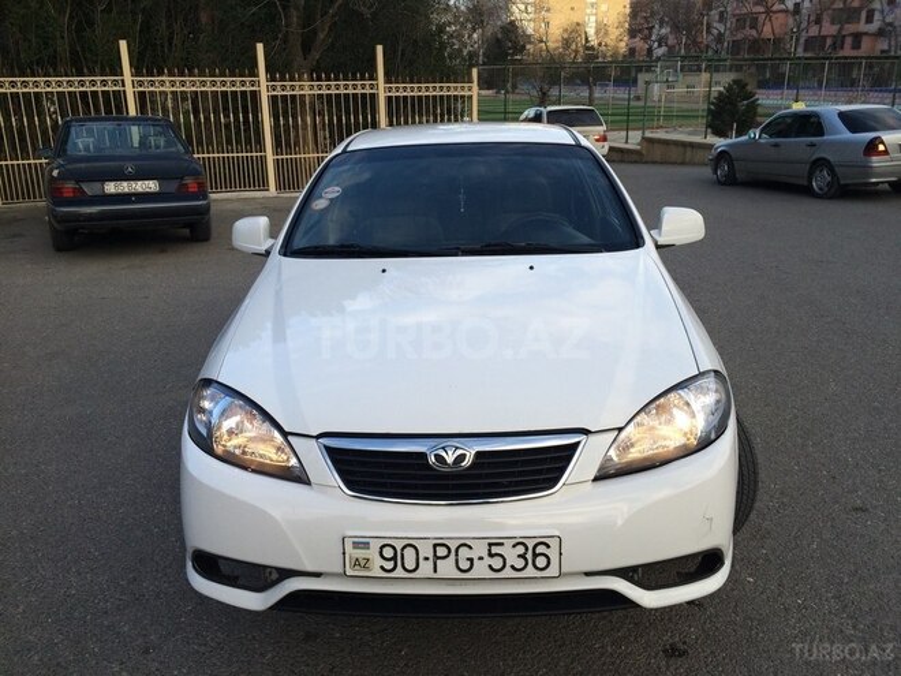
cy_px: 338
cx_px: 450
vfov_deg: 48.2
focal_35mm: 29
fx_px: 755
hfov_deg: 61.7
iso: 32
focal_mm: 4.15
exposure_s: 1/477
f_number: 2.2
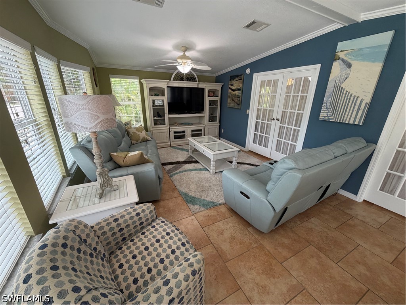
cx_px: 203
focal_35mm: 14
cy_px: 152
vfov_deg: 85.7
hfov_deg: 102.1
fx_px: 164
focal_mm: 2.22
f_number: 2.2
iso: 200
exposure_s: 1/120
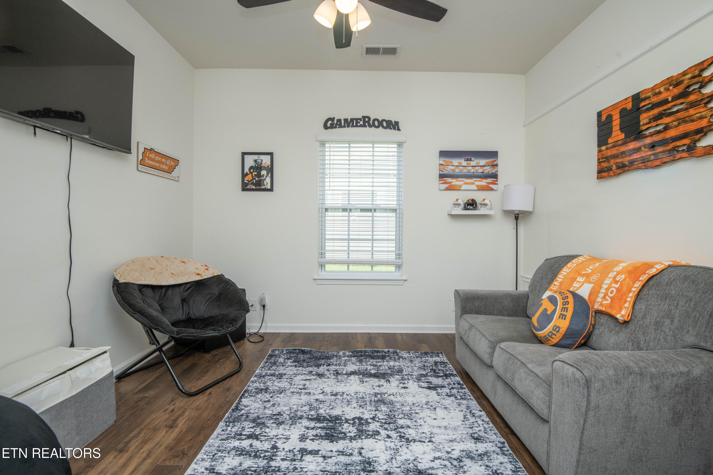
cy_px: 238
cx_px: 356
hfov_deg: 96.7
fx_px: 317
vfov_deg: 73.7
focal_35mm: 16
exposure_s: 1/160
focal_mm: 16
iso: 500
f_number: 9
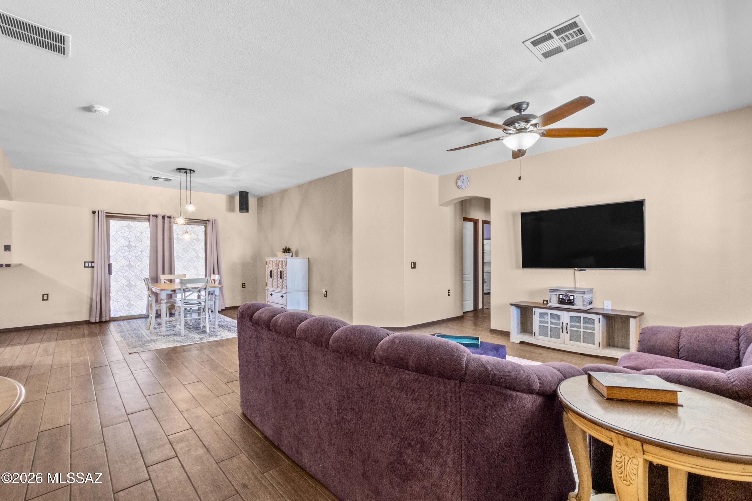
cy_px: 250
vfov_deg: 77.3
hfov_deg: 100.4
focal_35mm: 15
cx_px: 376
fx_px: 313
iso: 800
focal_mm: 10
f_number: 22
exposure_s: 1.6
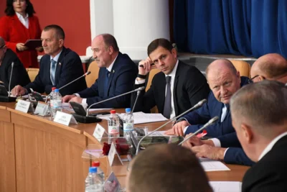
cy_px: 96
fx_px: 893
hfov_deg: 18.3
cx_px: 144
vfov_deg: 12.2
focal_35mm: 112
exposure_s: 1/60
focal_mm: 75
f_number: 5.6
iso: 3200
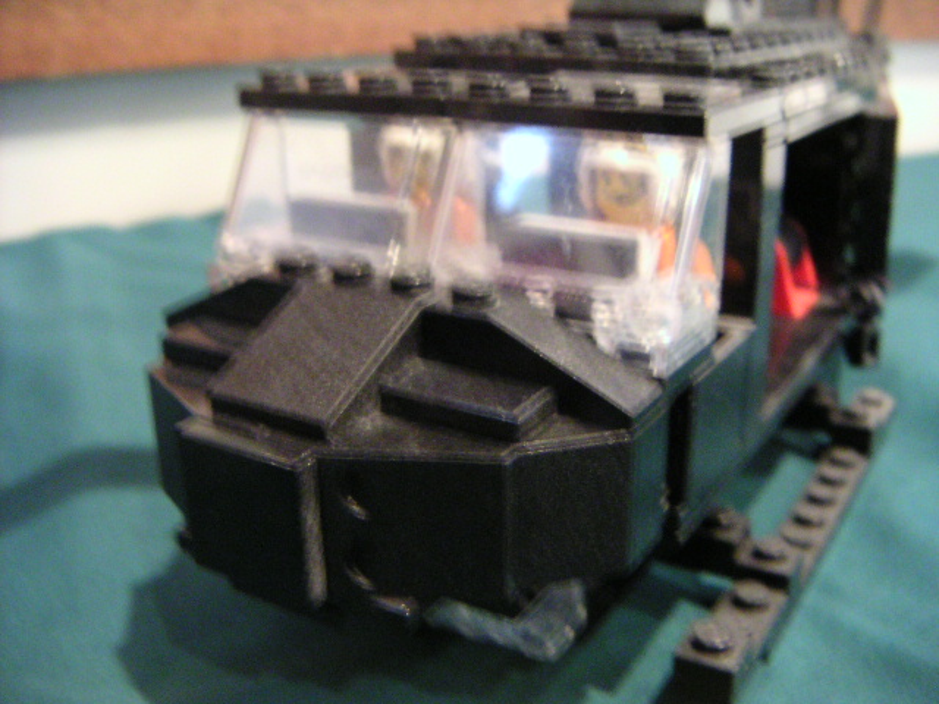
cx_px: 470
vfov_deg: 38.7
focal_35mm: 37
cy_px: 352
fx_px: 1004
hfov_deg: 50.1
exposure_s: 1/2
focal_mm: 4.8
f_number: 2.8
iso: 400
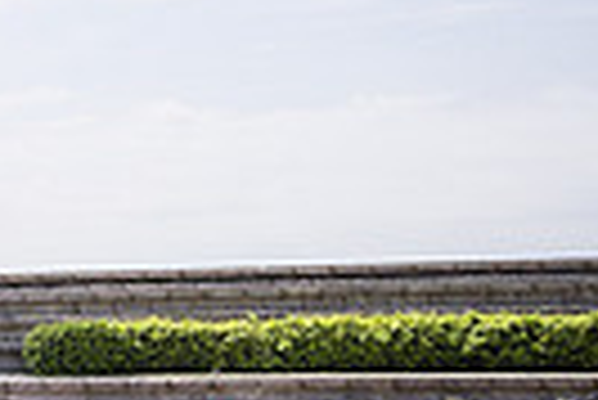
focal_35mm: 78
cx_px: -616
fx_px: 1297
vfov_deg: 17.1
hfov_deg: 17.7
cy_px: -16
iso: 100
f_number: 2.8
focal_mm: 17
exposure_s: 1/2000
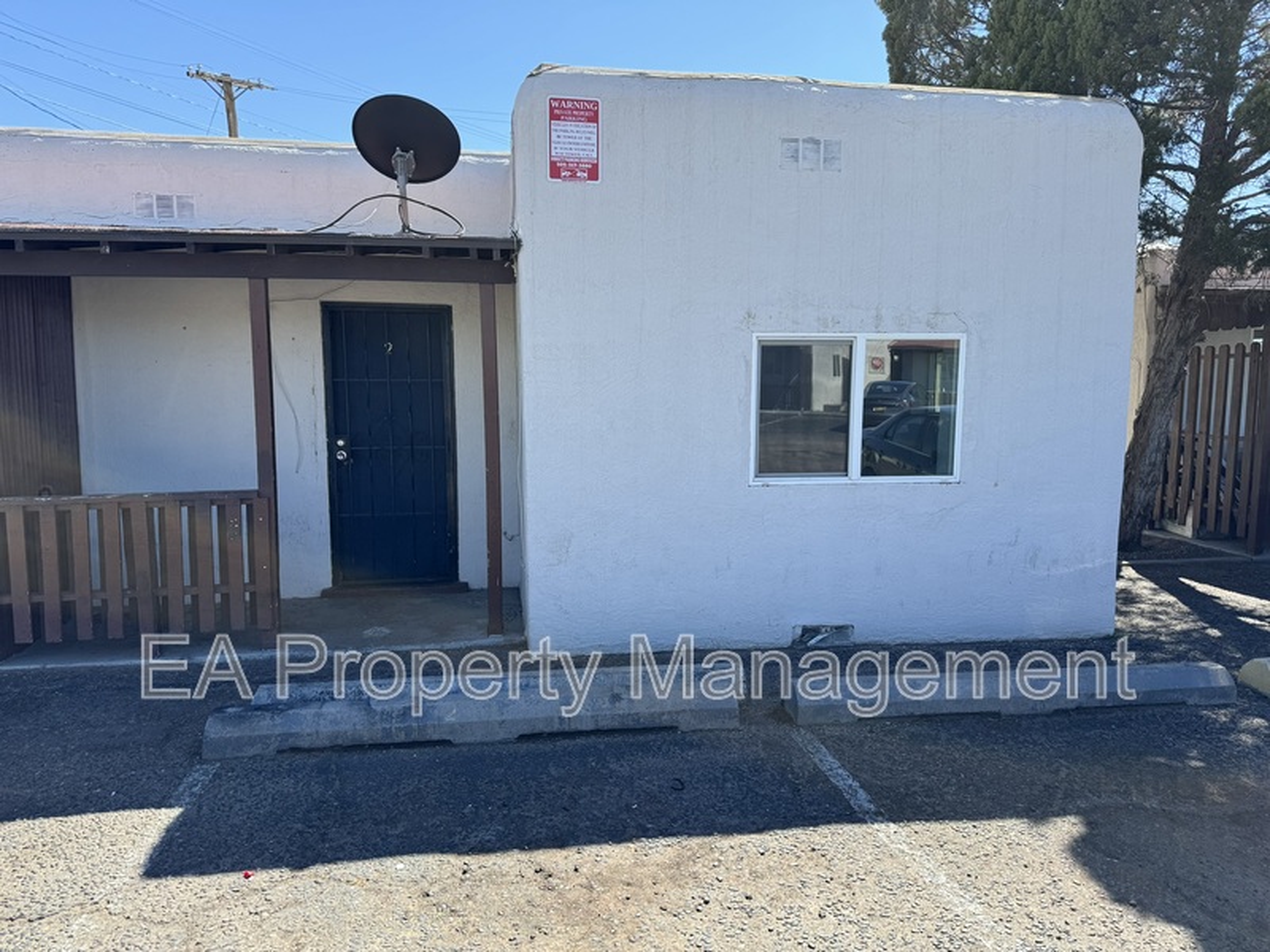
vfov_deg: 56.8
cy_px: 476
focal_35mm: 24
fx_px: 881
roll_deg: -1.9
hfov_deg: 71.6
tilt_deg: -4.2
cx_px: 635
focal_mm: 6.86
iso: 80
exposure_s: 1/1597
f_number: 1.78
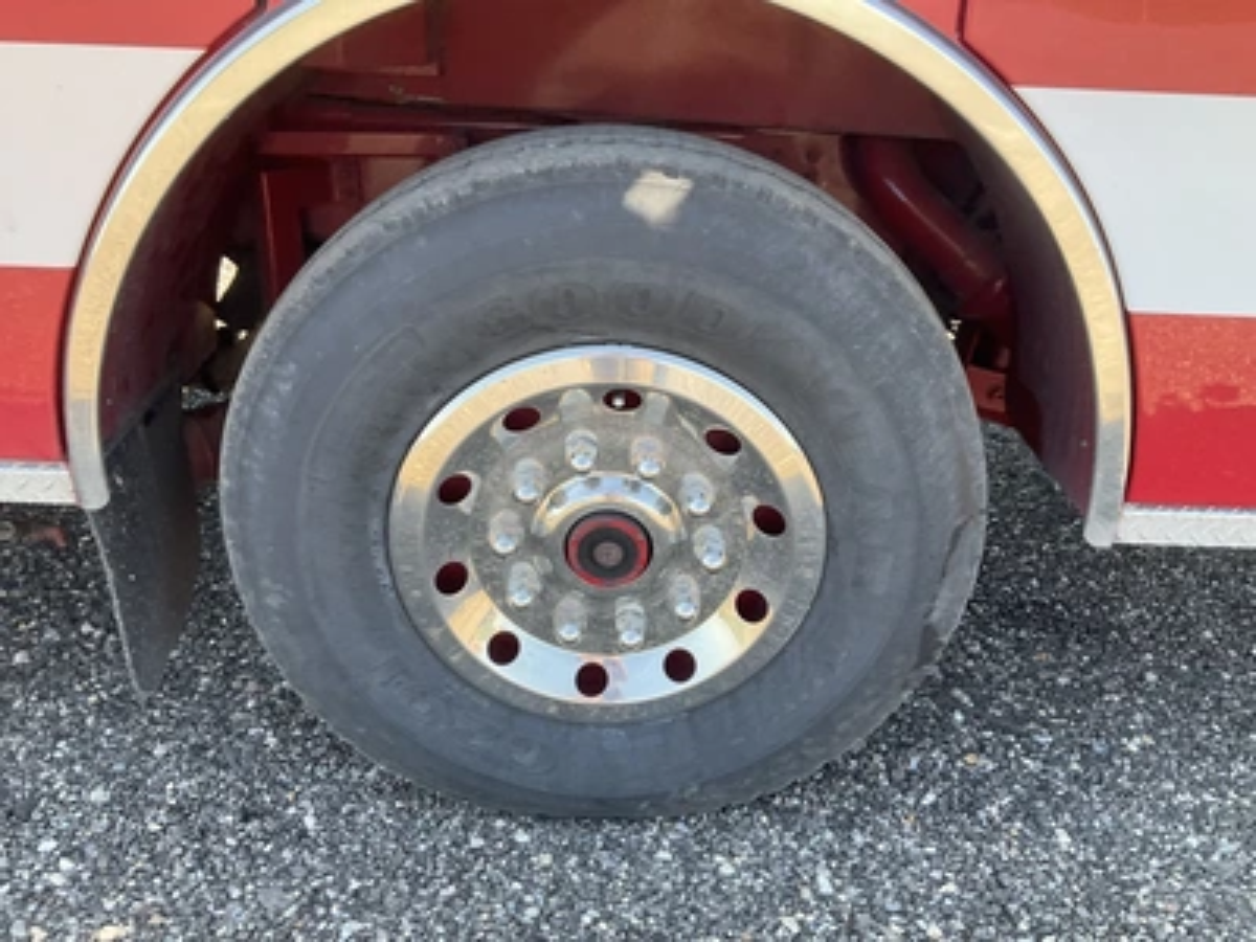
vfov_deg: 48.2
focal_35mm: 29
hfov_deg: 61.7
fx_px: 1052
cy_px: 471
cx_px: 628
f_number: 1.8
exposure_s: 1/172
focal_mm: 3
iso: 32
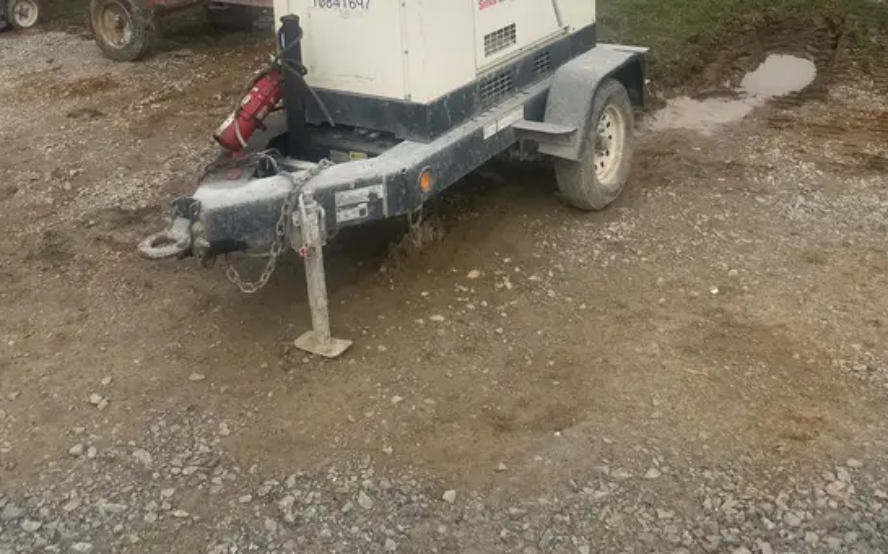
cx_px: 446
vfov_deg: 32.2
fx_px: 895
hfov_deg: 52.8
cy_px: 24
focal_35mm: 37
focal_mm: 4.25
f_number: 1.8
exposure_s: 1/3205
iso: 32
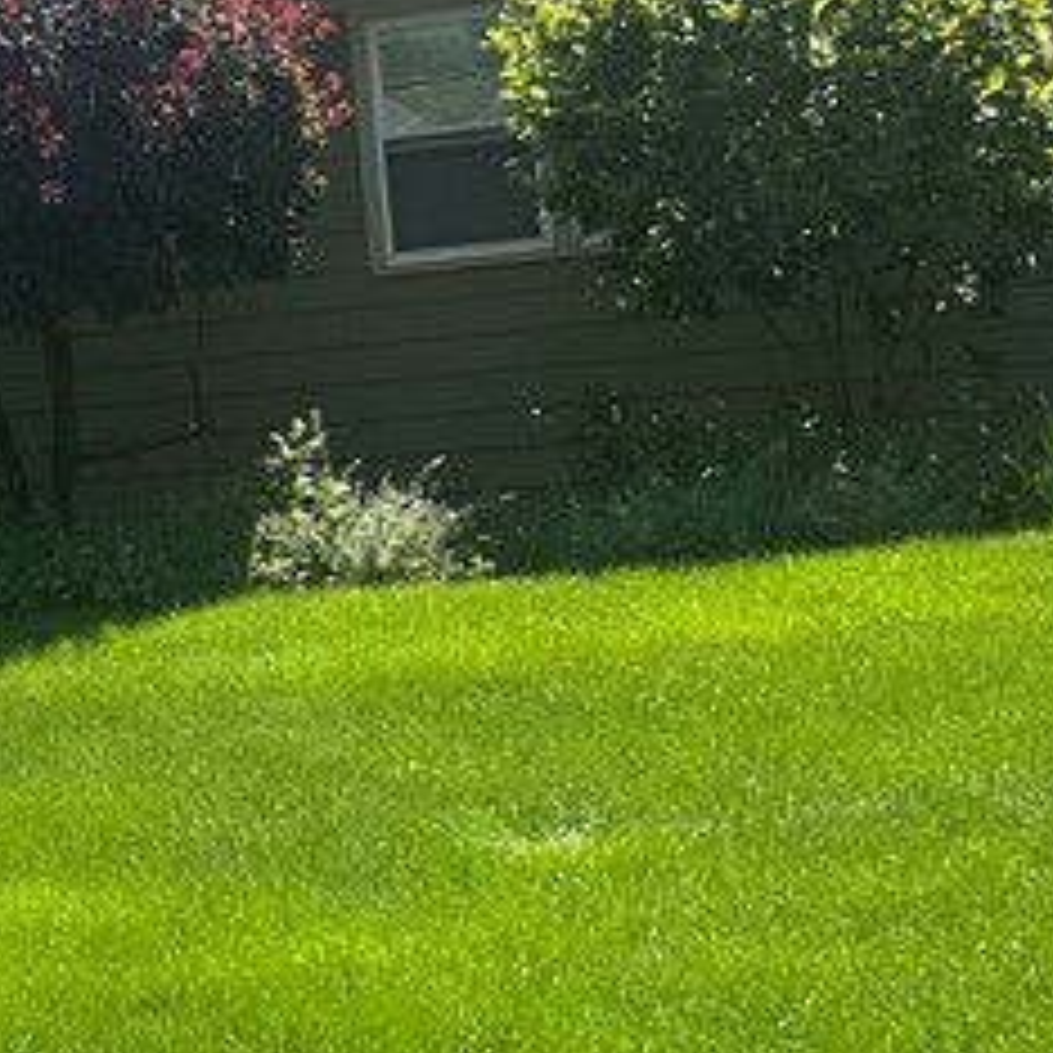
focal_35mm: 93
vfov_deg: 18.6
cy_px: 382
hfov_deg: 16.2
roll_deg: +3.0
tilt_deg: +5.4
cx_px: -752
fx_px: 3201
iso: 80
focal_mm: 6.86
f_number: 1.78
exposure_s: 1/2660
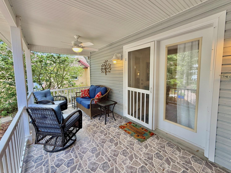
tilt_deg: -4.6
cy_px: 82
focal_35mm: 15
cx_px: 116
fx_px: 100
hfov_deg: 98.2
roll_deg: -1.2
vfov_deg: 81.7
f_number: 2.2
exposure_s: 1/99
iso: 125
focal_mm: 2.22
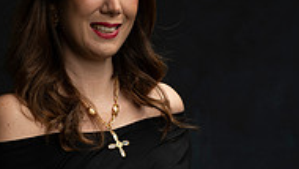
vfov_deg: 5.7
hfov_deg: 10.2
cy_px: 212
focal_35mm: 211
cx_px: 113
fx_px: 1673
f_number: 10
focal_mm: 85
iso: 160
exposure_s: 1/200
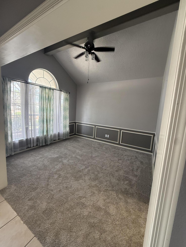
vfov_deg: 102.1
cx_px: 93
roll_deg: -3.6
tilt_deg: -6.3
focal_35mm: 14
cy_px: 124
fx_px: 100
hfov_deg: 85.7
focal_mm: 2.22
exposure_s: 1/120
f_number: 2.2
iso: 320
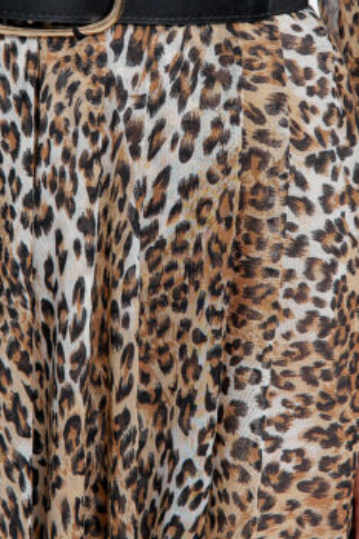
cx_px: 165
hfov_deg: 9.9
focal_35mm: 139
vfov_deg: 14.7
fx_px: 2081
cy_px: 109
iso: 100
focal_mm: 54
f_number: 8
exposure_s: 1/160
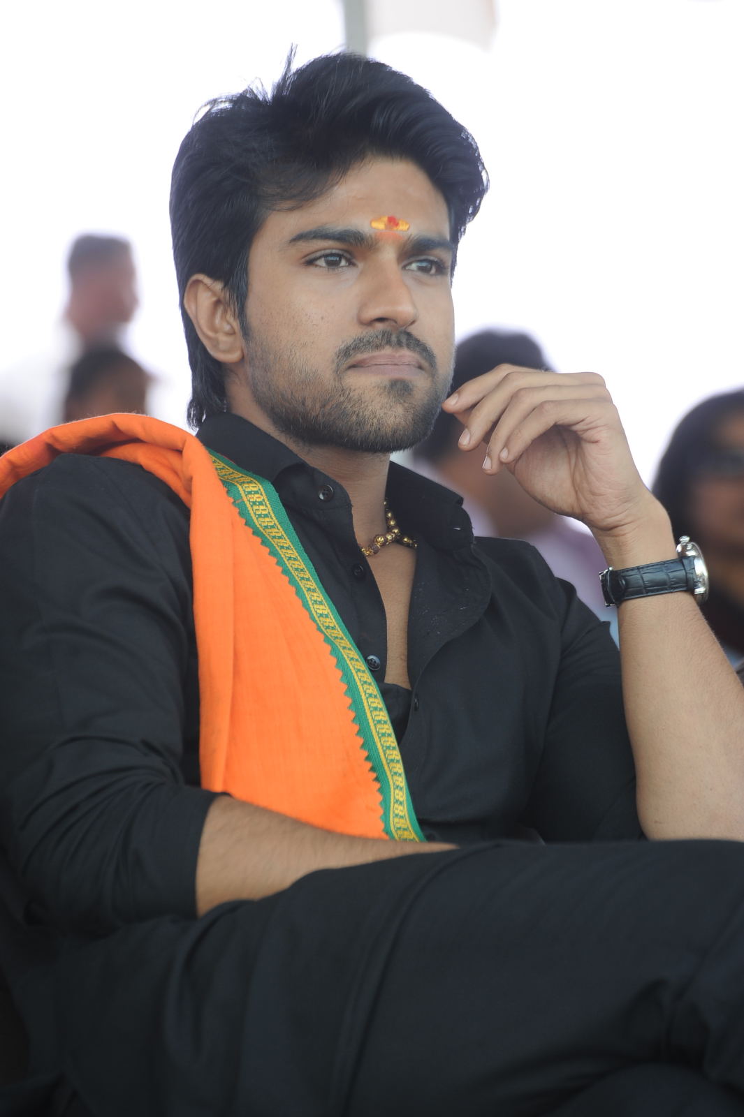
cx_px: 372
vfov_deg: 9.4
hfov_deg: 6.2
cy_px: 558
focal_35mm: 220
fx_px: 6827
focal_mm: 220
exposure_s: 1/125
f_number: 7.1
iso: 400
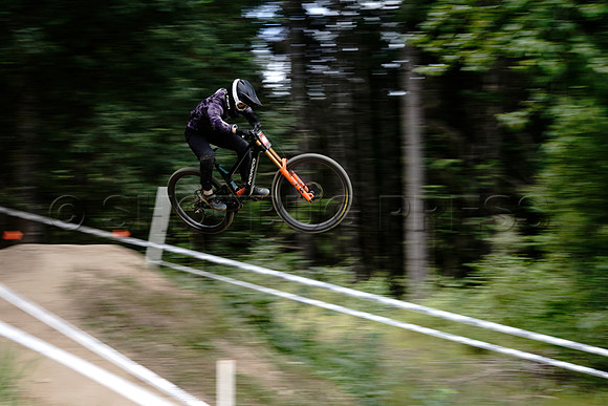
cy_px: 203
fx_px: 1182
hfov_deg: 28.8
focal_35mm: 70
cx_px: 304
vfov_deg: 19.5
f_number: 5.6
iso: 50
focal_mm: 70
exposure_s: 1/60
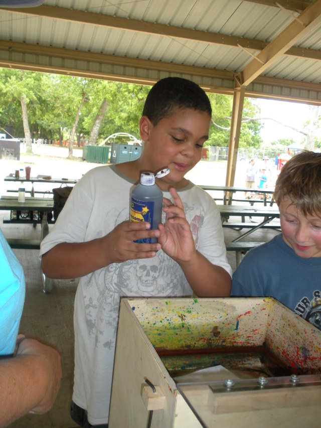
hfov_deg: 39.7
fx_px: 445
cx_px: 160
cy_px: 214
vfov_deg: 51.3
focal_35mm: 36
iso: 64
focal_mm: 6.3
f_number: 3.5
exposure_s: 1/55.1
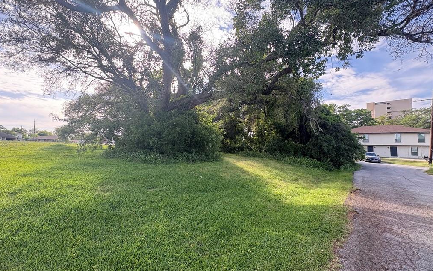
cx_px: 215
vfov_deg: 74.8
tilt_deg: +4.2
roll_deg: -1.7
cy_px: 132
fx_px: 177
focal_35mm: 15
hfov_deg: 101.5
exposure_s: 1/258
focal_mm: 2.22
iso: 64
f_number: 2.2
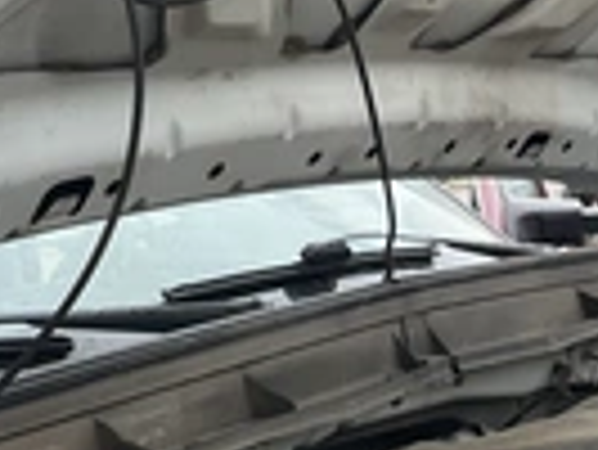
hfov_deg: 22.5
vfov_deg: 16.1
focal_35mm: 87
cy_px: -140
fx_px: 1504
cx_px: 346
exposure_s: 1/145
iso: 20
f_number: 1.8
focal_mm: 3
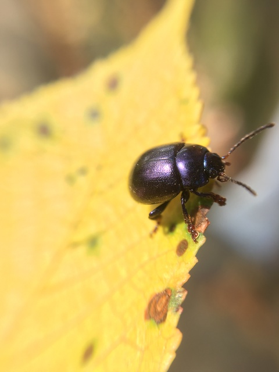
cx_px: 140
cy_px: 186
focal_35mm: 29
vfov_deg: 61.7
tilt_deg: -49.5
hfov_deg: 48.2
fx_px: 312
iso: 25
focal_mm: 4.15
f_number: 2.2
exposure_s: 1/122
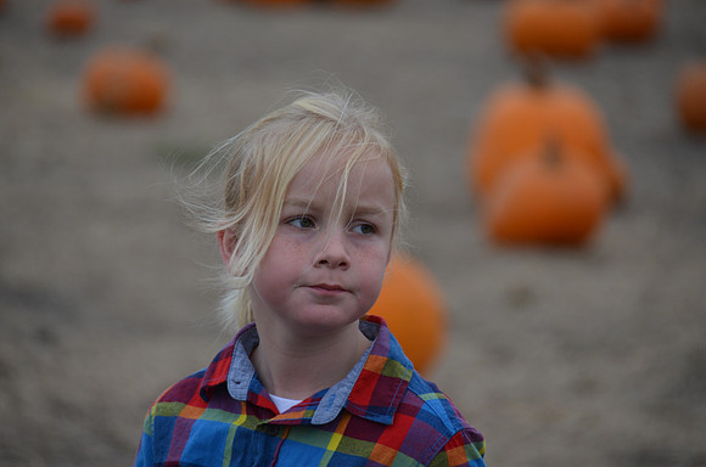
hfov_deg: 4.6
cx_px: 353
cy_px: 234
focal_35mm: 450
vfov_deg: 3.0
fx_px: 8806
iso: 360
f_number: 5.6
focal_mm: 300
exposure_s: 1/500
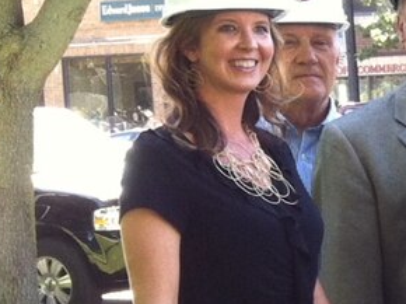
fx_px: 1981
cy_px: 258
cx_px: 896
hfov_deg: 10.4
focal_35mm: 169
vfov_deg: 8.7
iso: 80
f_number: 2.8
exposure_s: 1/60
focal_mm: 3.85
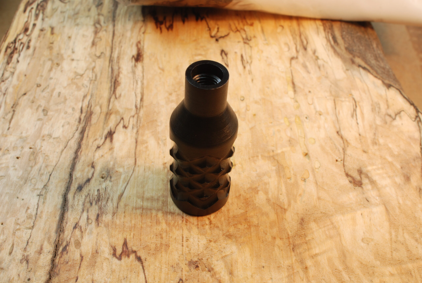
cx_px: 211
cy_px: 142
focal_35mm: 60
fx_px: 704
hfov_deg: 33.4
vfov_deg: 22.7
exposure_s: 1/10
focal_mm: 40
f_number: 22
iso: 200
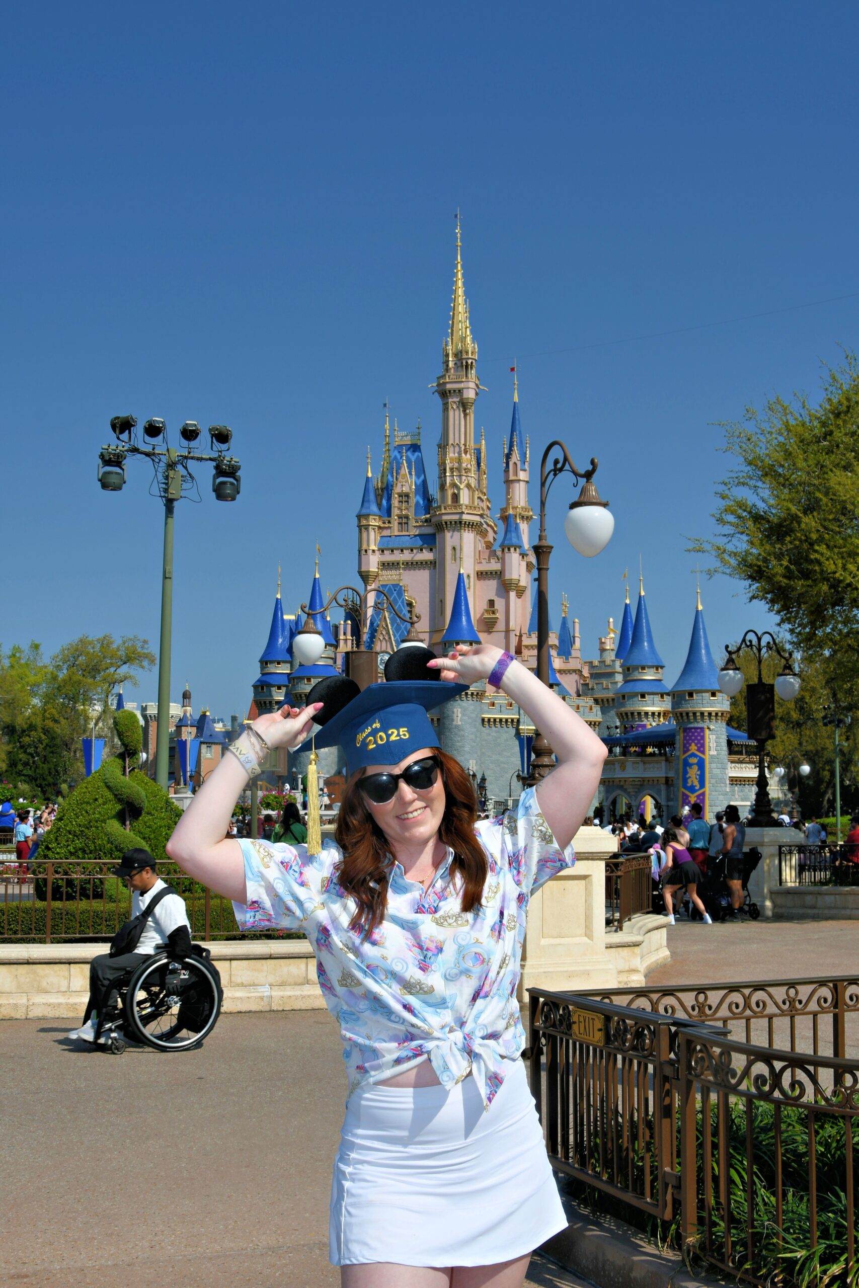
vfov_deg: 46.4
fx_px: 1503
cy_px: 644
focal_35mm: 42
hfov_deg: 31.9
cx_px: 430
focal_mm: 28
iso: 100
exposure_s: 1/250
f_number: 14
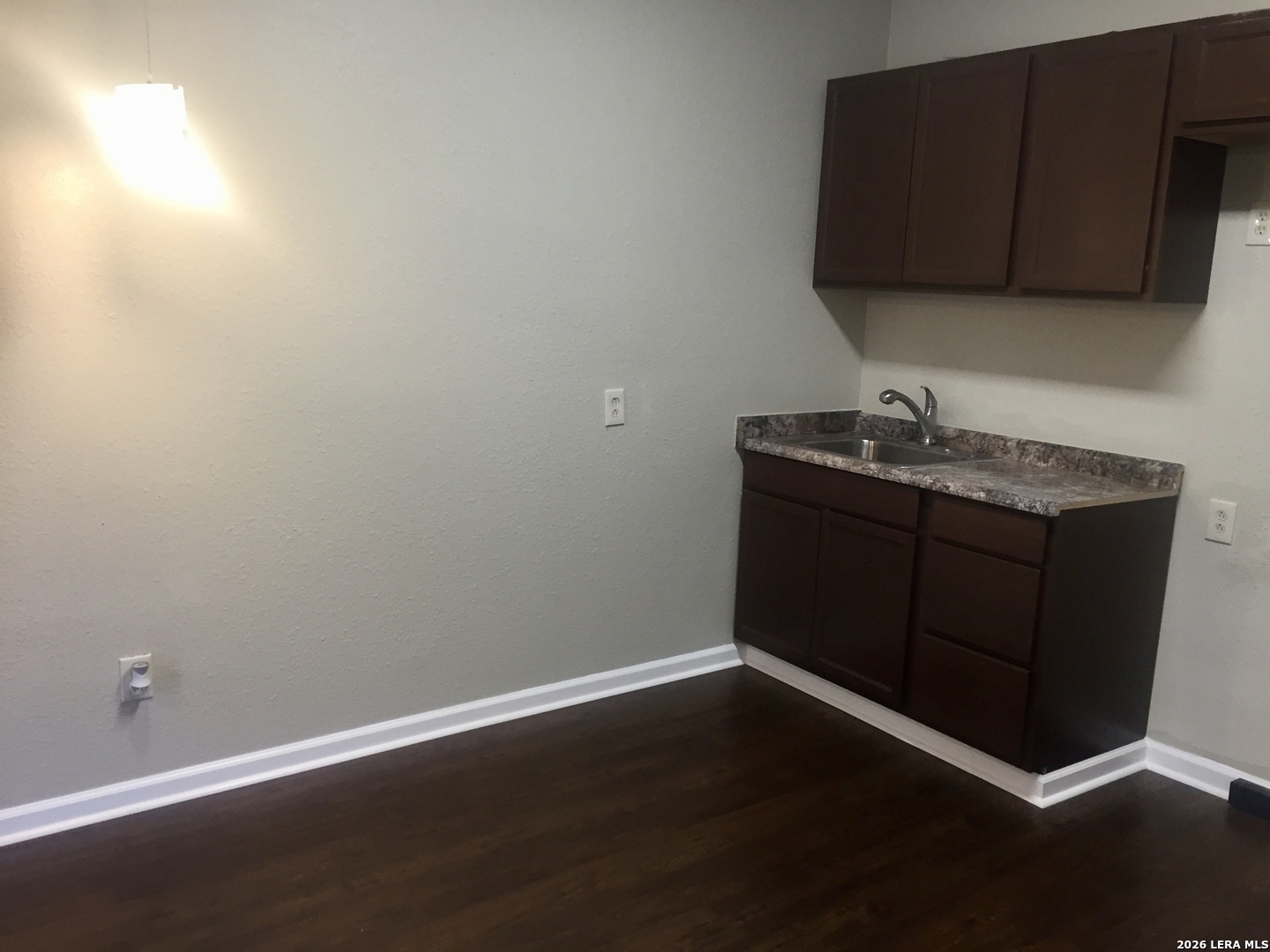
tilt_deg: -10.8
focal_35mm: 29
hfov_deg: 61.7
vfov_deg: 48.2
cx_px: 635
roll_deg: -1.4
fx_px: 1064
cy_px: 476
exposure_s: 1/30
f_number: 2.2
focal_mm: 4.15
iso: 100
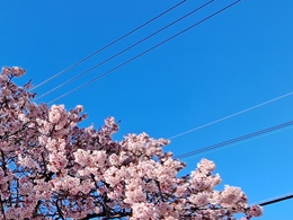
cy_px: 100
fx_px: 305
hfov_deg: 38.8
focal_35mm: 36
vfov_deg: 39.6
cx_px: -53
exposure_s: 1/838
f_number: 2.2
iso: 50
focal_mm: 1.74
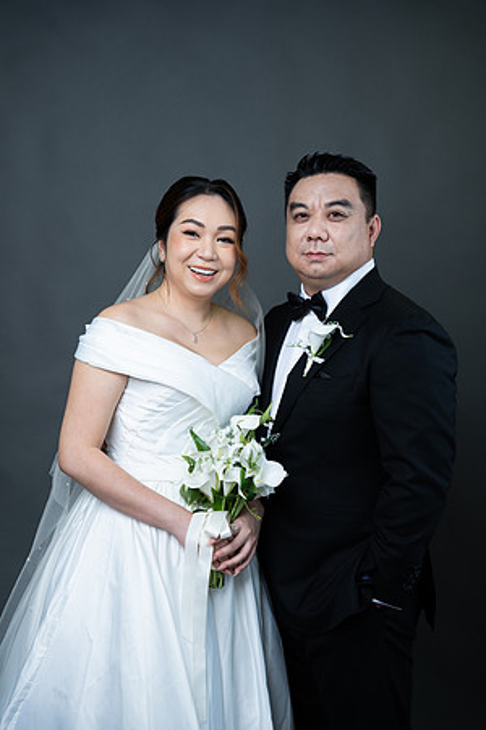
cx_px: 243
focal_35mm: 61
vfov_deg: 32.8
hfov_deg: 22.2
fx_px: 1237
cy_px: 365
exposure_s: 1/160
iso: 200
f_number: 4.5
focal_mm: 61.1
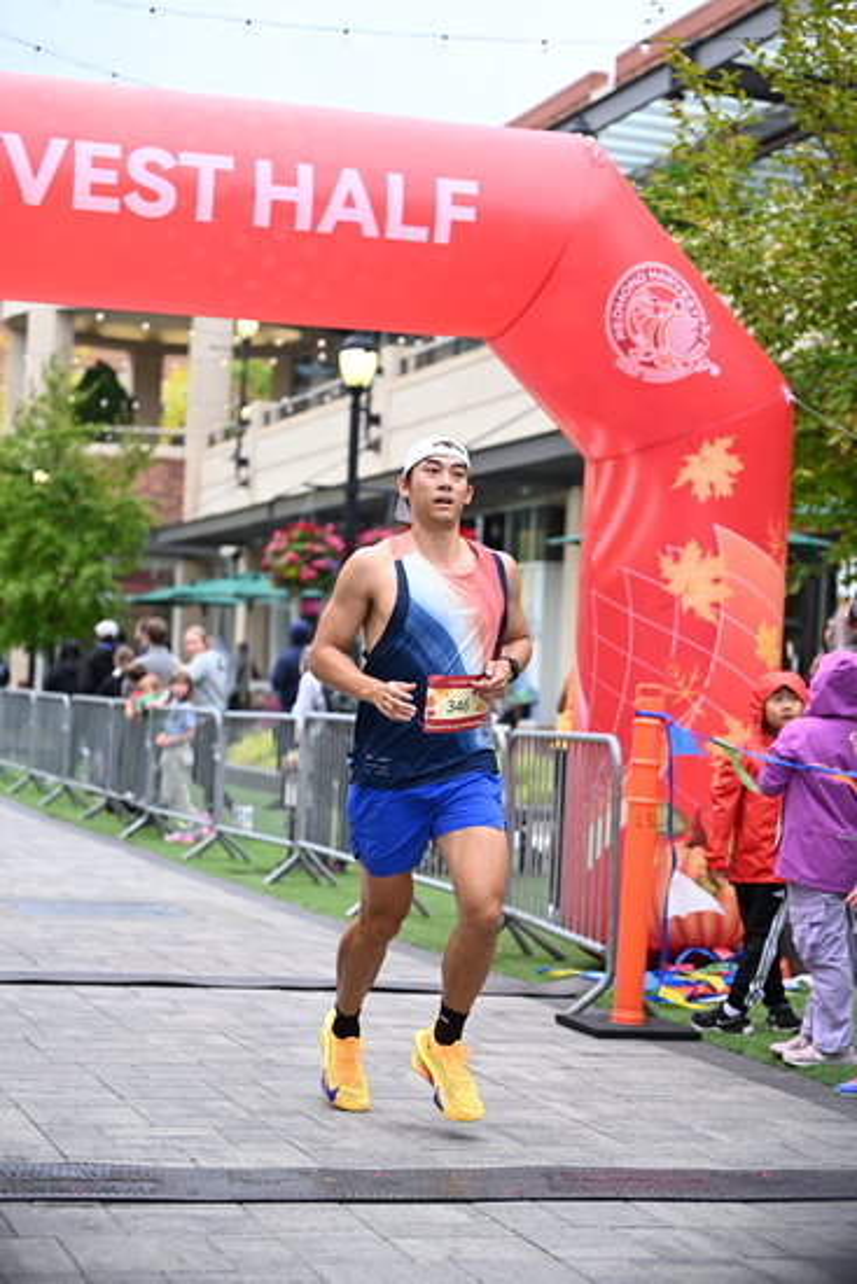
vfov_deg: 28.8
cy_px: 642
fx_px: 2498
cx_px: 428
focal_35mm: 70
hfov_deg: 19.5
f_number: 2.8
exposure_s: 1/2000
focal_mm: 70
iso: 1250
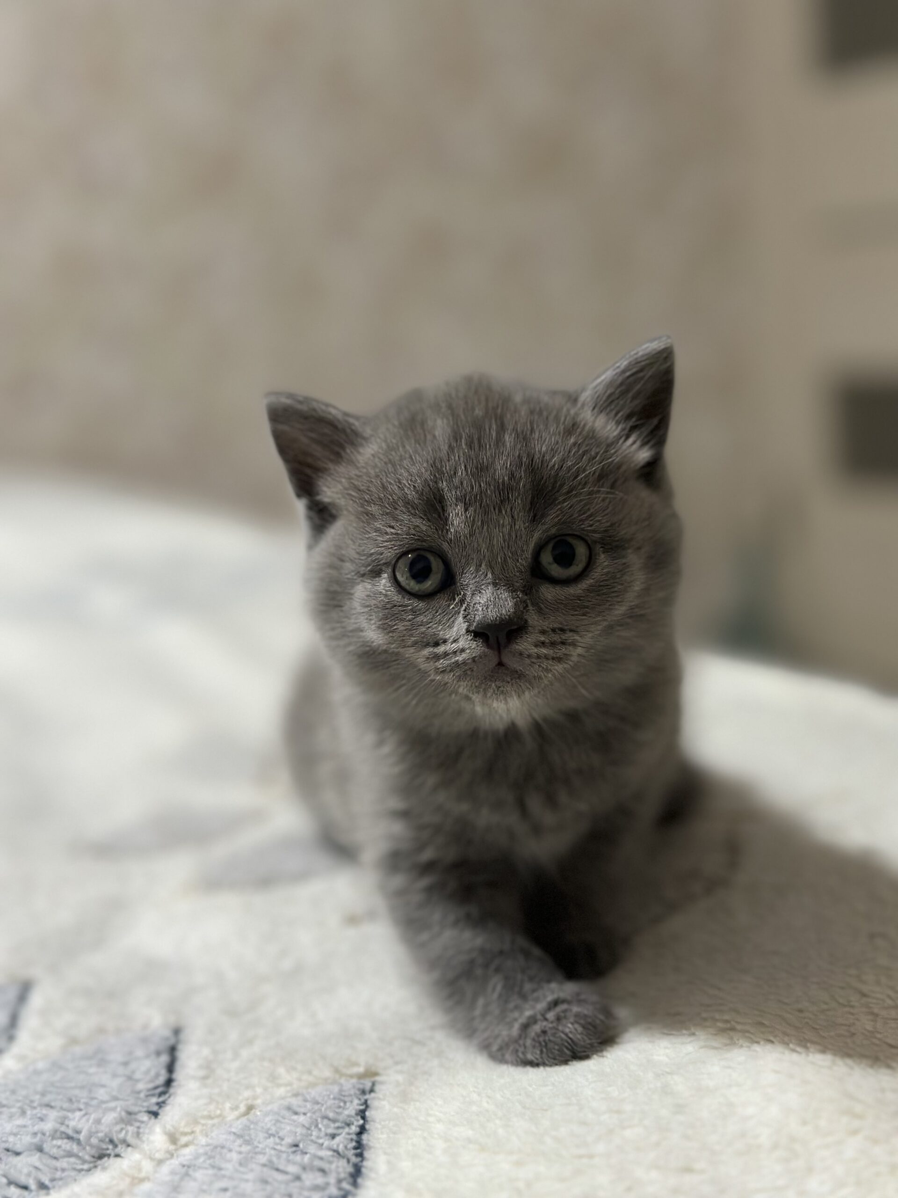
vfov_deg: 39.7
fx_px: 1660
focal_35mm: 48
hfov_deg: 30.3
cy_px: 599
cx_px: 449
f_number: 1.78
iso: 400
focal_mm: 6.86
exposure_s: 1/54
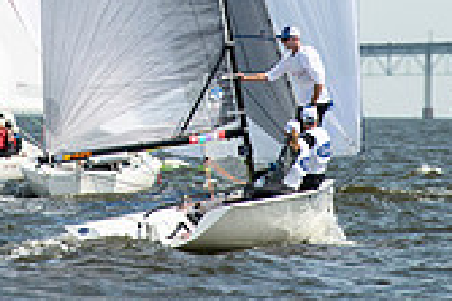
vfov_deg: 1.8
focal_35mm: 762
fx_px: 9558
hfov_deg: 2.7
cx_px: -16
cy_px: -237
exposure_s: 1/2500
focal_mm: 200
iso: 320
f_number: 5
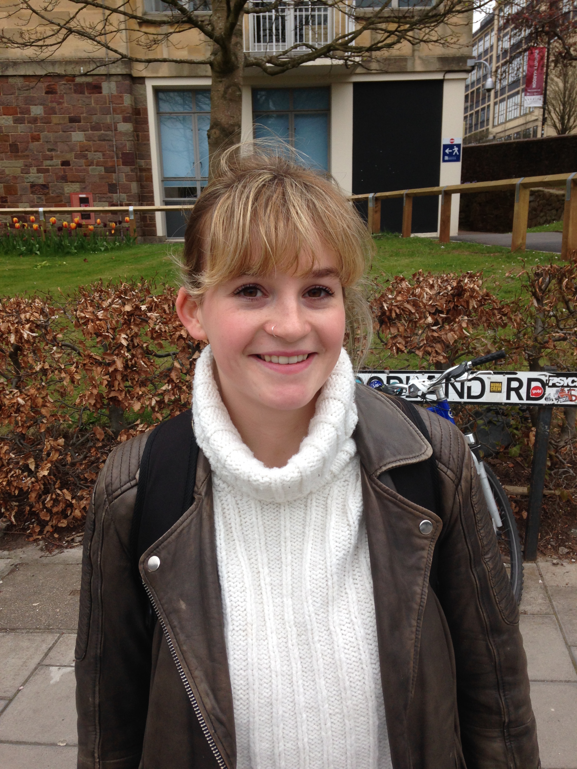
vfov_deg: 55.4
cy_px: 384
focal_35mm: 33
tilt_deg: -14.3
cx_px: 288
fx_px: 733
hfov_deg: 42.9
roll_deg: +0.8
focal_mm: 4.12
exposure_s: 1/146
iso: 50
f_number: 2.4
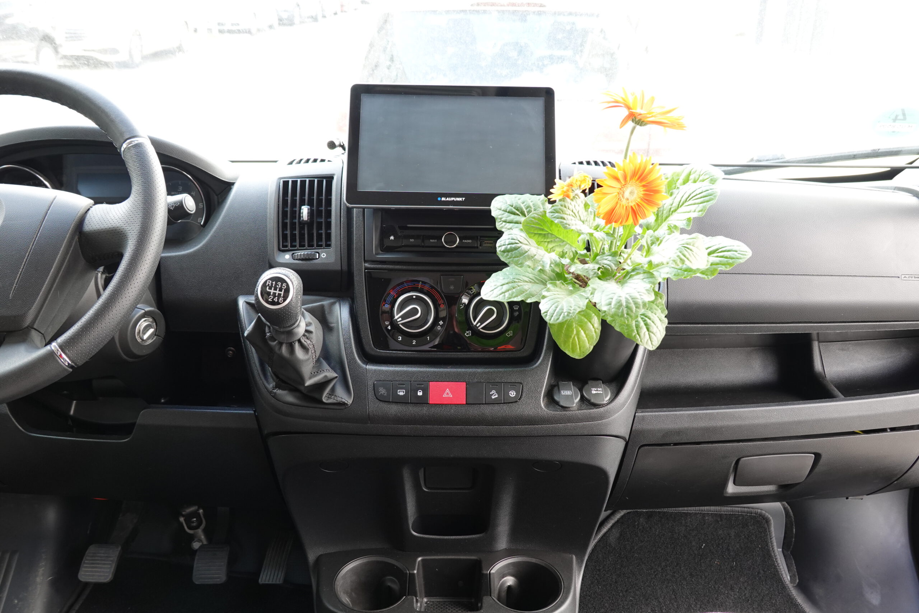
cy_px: 306
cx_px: 460
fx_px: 868
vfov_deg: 38.9
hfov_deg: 55.8
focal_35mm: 34
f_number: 3.5
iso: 250
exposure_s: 1/40
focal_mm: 12.51
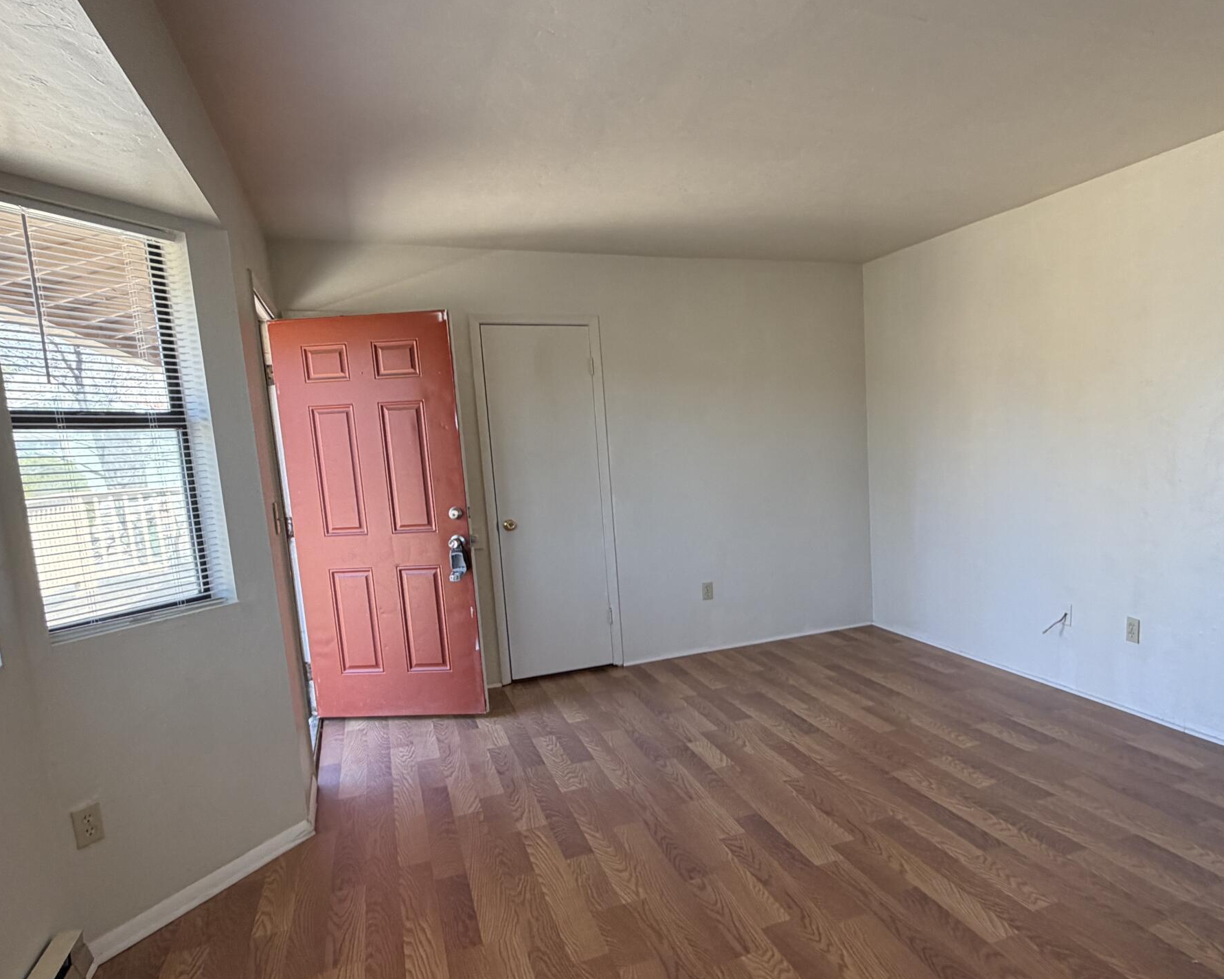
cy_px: 550
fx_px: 833
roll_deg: +3.1
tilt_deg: -8.0
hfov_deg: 71.6
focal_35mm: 23
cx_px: 751
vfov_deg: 60.7
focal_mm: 2.22
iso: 125
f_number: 2.2
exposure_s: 1/121
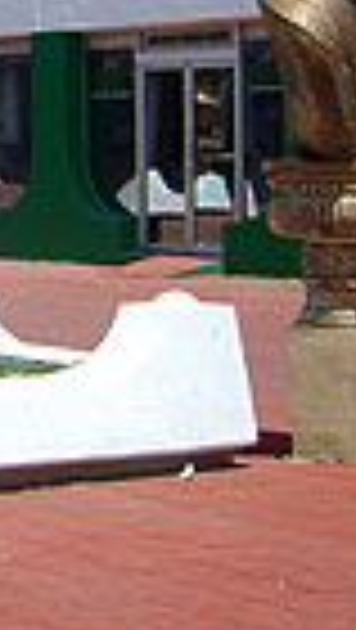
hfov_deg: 9.2
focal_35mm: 123
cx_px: -374
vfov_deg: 17.2
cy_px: 72
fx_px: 2059
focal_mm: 5.8
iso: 50
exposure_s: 1/250
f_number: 7.1
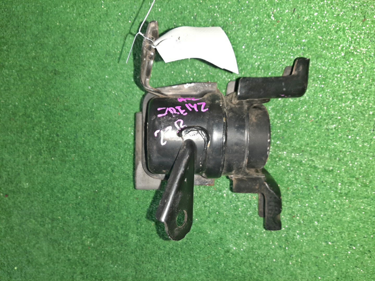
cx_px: 188
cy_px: 140
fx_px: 282
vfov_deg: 53.1
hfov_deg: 67.3
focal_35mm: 26
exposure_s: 1/25
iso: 258
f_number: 1.7
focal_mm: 3.93
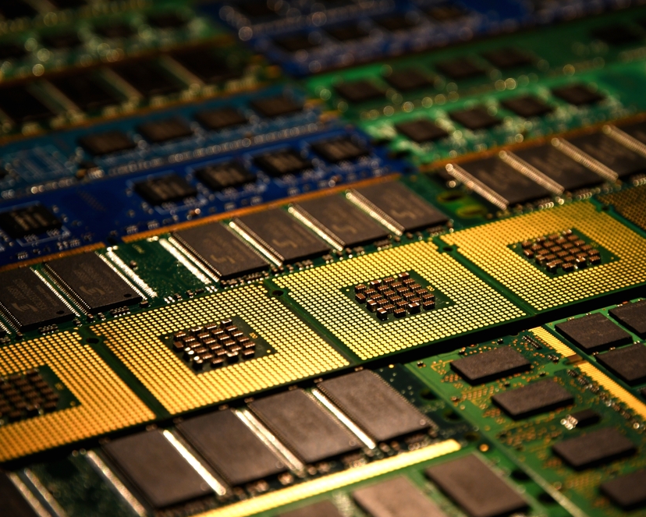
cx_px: 385
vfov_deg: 11.4
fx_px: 2601
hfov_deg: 14.1
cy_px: 258
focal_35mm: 136
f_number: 5.6
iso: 320
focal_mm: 80
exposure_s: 1/250
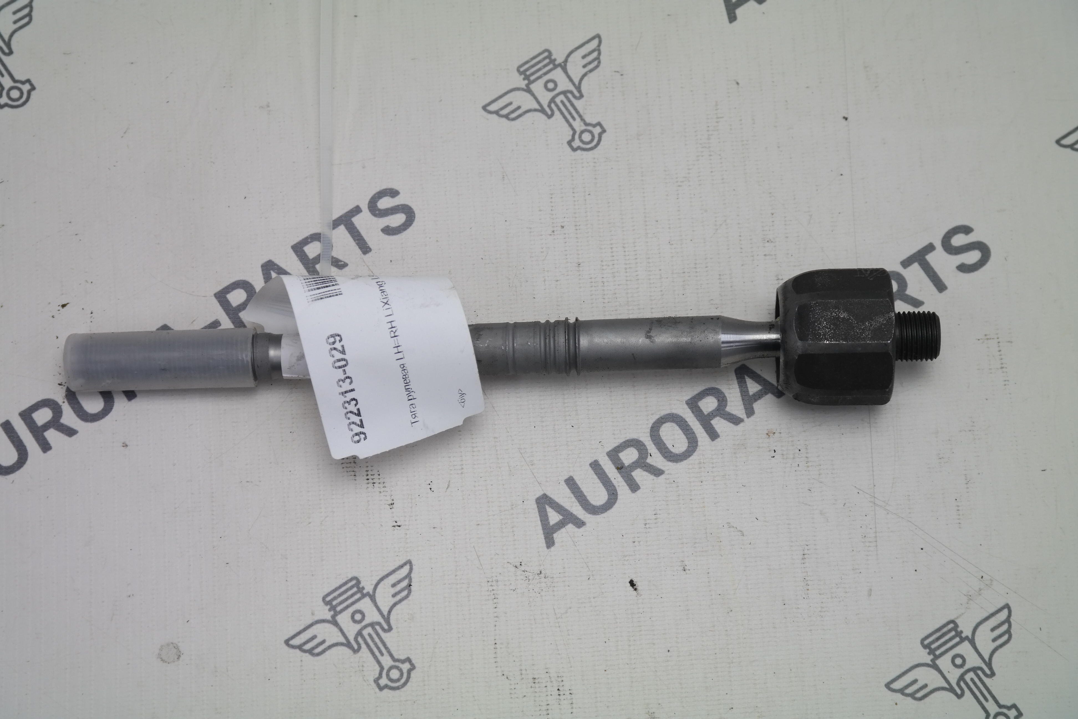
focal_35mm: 84
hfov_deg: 24.2
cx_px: 539
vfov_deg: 16.3
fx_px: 2515
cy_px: 360
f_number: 5.6
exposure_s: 1/80
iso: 200
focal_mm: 55
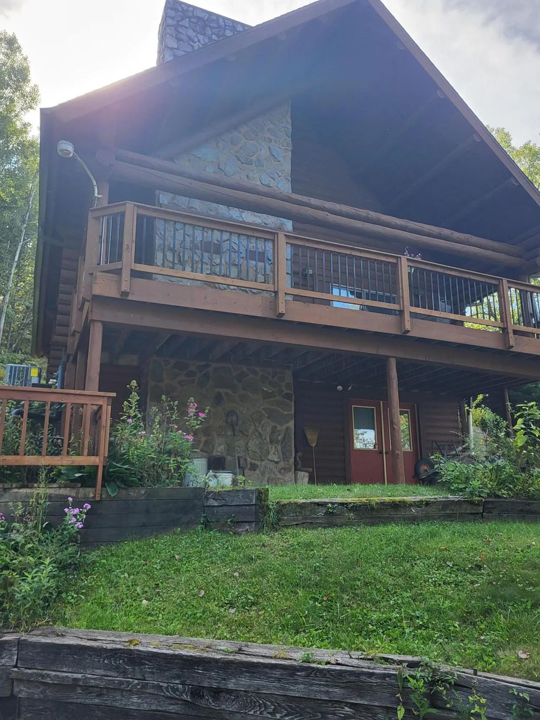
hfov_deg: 53.1
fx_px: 541
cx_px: 270
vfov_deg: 67.3
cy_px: 360
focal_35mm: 26
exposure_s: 1/296
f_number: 1.8
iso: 40
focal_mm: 5.4
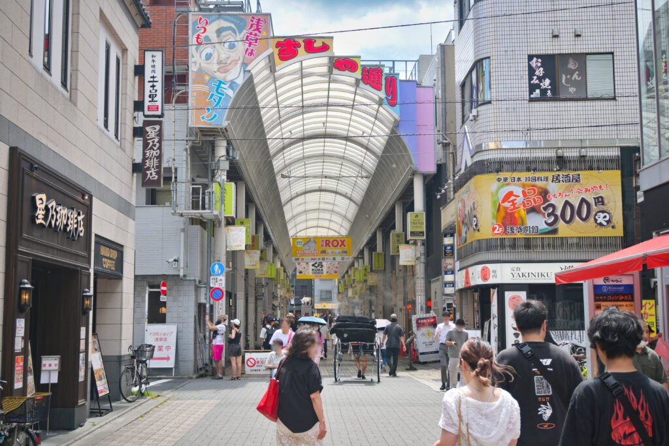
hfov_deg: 43.6
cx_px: 334
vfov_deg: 29.9
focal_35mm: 45
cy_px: 223
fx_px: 836
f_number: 4.8
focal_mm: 30
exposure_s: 1/500
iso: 100
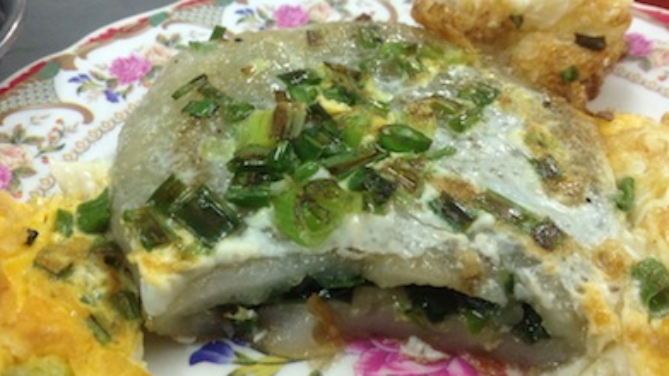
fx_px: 692
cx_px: 335
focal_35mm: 39
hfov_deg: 51.6
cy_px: 203
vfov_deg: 30.4
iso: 250
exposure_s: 1/20
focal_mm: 4.28
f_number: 2.4
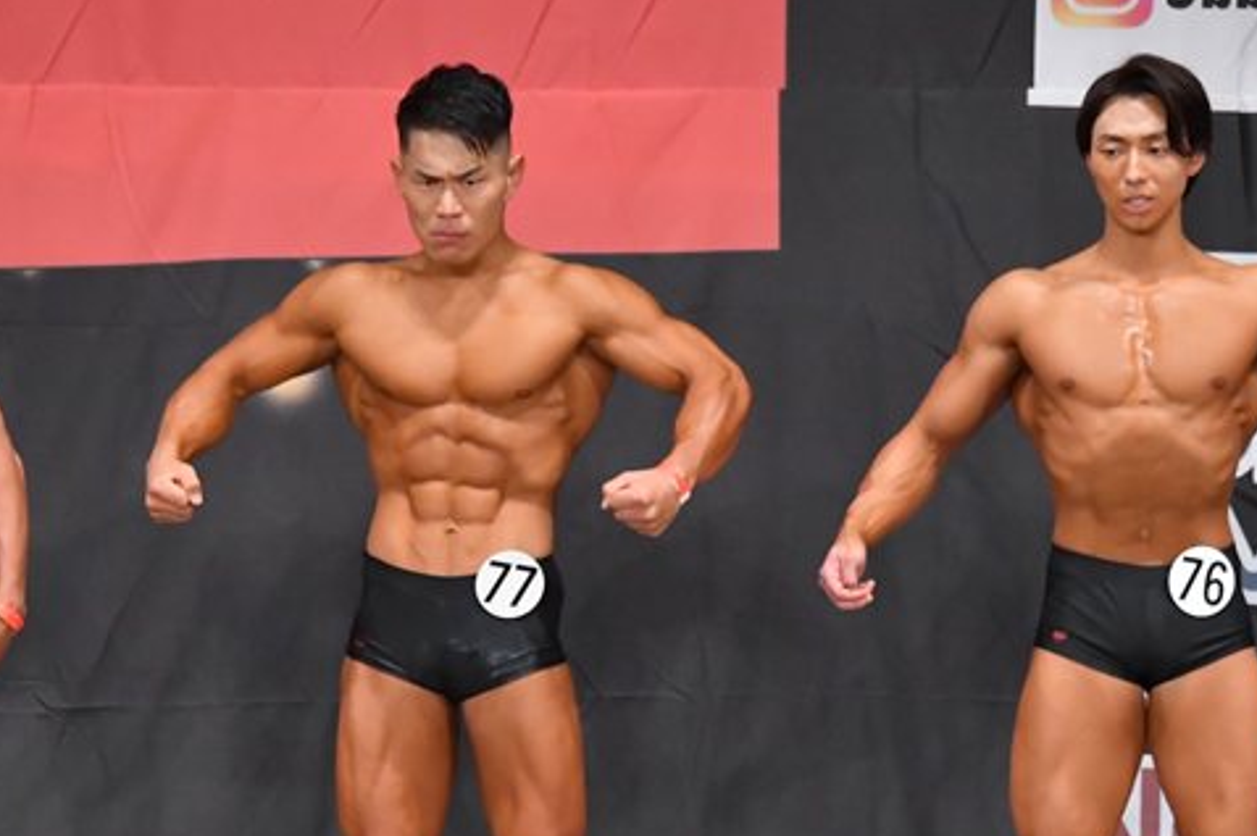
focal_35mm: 365
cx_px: 580
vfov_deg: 3.8
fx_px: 12735
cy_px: 623
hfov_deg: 5.7
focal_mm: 150
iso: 6400
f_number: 5.6
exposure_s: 1/400
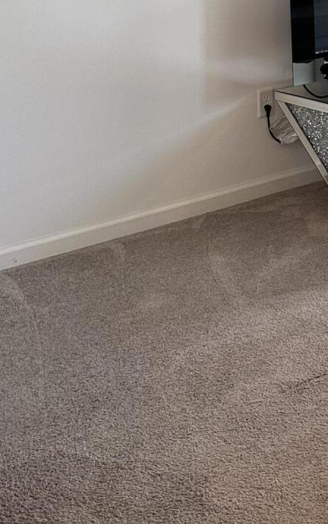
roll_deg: -0.2
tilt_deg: -4.9
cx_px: 451
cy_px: -50
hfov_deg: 17.0
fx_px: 1016
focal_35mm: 71
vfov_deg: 26.7
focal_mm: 6.86
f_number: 1.78
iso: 125
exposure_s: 1/120
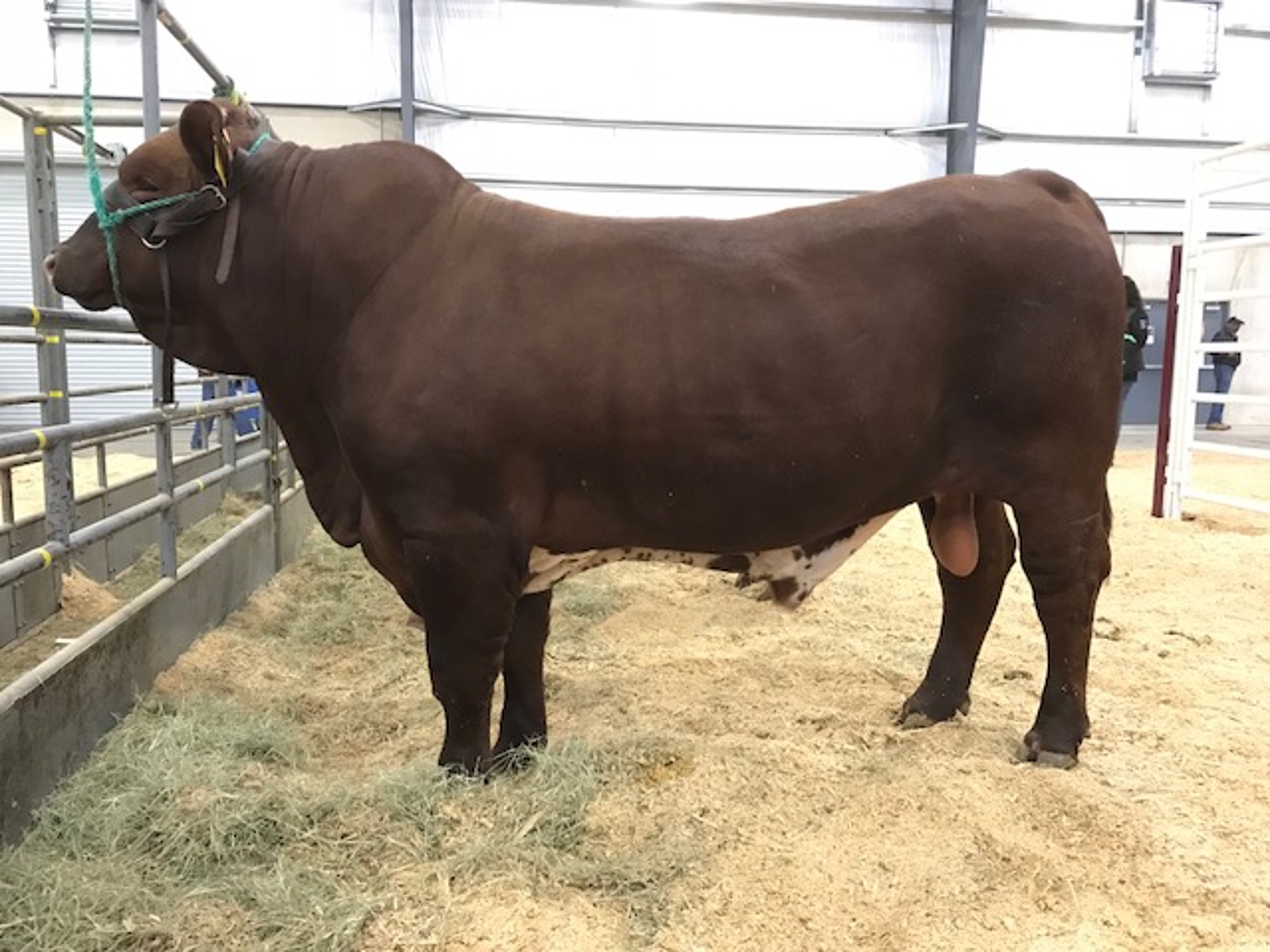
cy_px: 476
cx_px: 635
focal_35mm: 28
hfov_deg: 63.4
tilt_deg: -4.6
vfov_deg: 49.7
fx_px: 1027
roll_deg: -0.7
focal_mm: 3.99
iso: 80
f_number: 1.8
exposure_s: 1/15
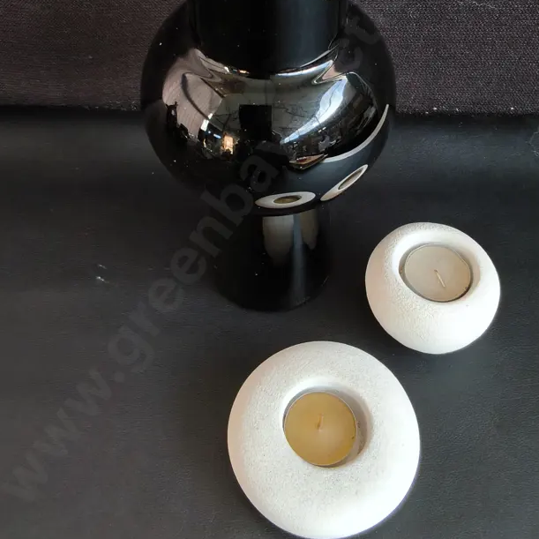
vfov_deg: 40.7
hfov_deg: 41.8
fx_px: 705
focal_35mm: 40
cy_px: 138
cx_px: 282
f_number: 2
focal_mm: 2.87
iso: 80
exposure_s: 1/120
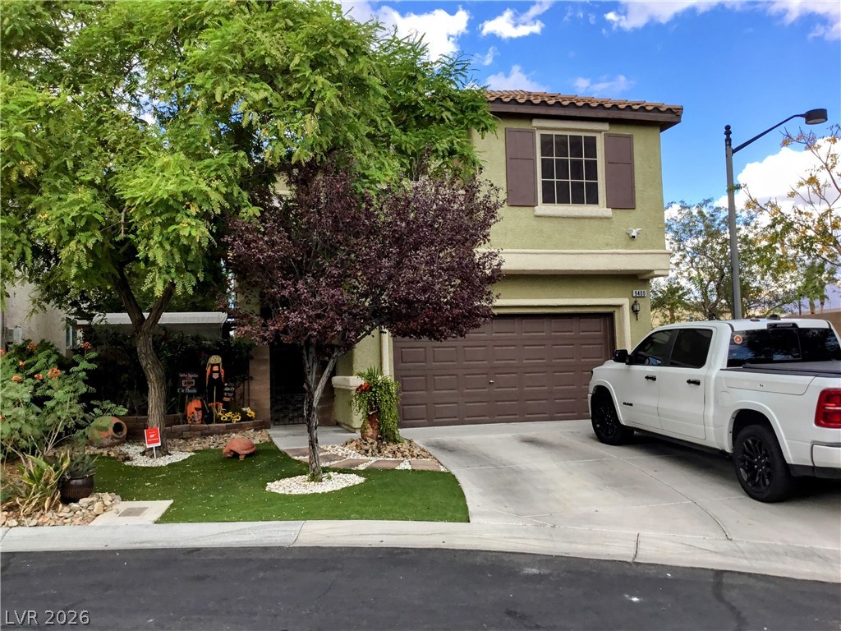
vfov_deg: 45.4
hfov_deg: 58.4
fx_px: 753
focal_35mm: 31
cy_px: 316
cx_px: 420
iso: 25
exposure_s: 1/473
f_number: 2.4
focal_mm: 3.3
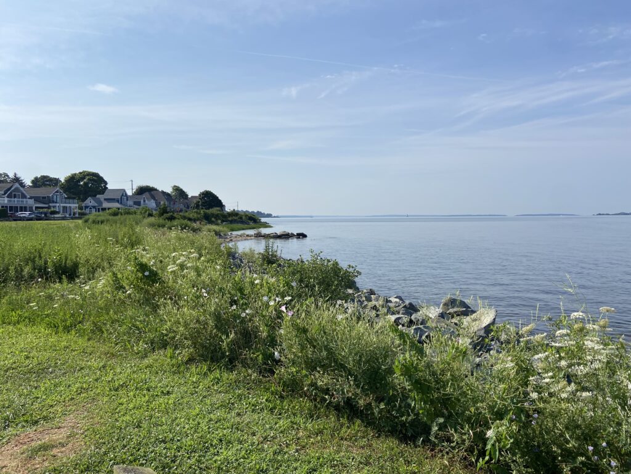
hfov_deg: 67.3
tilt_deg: -2.1
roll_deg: +0.3
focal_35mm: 26
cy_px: 237
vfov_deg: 53.1
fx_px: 474
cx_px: 316
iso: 32
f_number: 1.8
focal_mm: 4.25
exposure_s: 1/5025
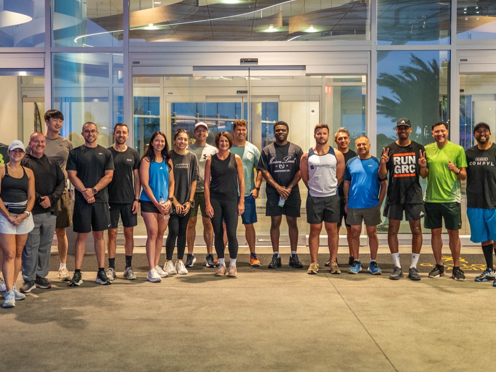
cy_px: 162
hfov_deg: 37.4
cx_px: 215
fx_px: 731
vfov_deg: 28.5
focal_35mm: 51
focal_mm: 41
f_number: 2.2
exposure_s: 1/125
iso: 5000
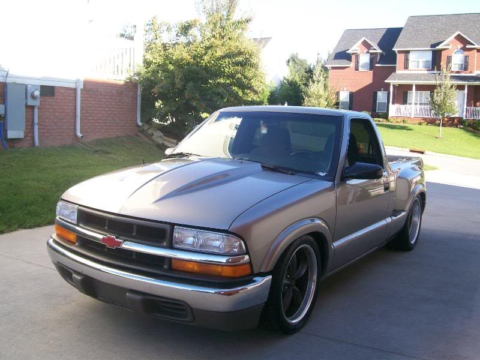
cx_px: 240
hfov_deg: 51.4
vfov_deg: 39.7
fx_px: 499
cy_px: 180
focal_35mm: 36
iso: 80
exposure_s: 1/117
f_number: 2.7
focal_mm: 6
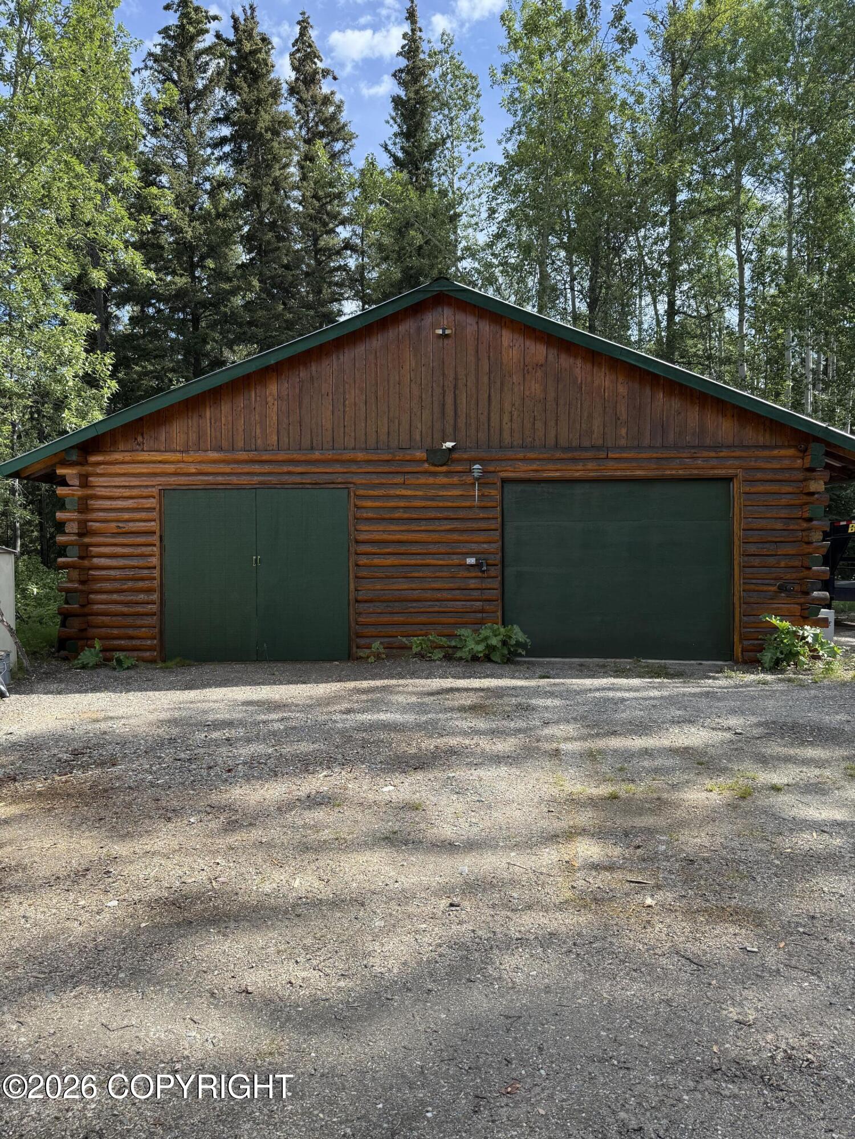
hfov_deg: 56.8
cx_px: 428
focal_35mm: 24
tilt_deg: +0.3
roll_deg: -1.7
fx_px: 790
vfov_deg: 71.6
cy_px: 570
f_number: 1.78
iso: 80
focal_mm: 6.76
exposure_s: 1/1585
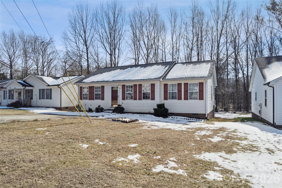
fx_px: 172
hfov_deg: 78.6
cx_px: 141
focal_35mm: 22
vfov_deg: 57.2
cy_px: 94
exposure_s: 1/500
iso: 110
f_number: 2.8
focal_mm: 8.4
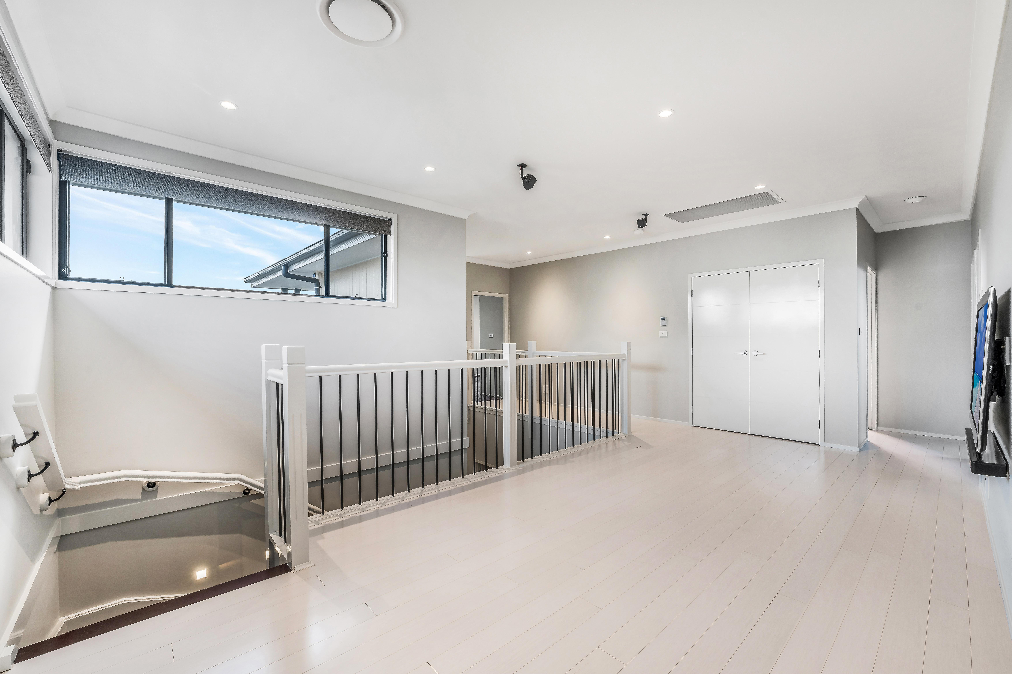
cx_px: 506
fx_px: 394
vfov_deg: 81.2
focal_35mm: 14
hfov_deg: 104.3
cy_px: 337
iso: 400
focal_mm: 14
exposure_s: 1/6
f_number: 11
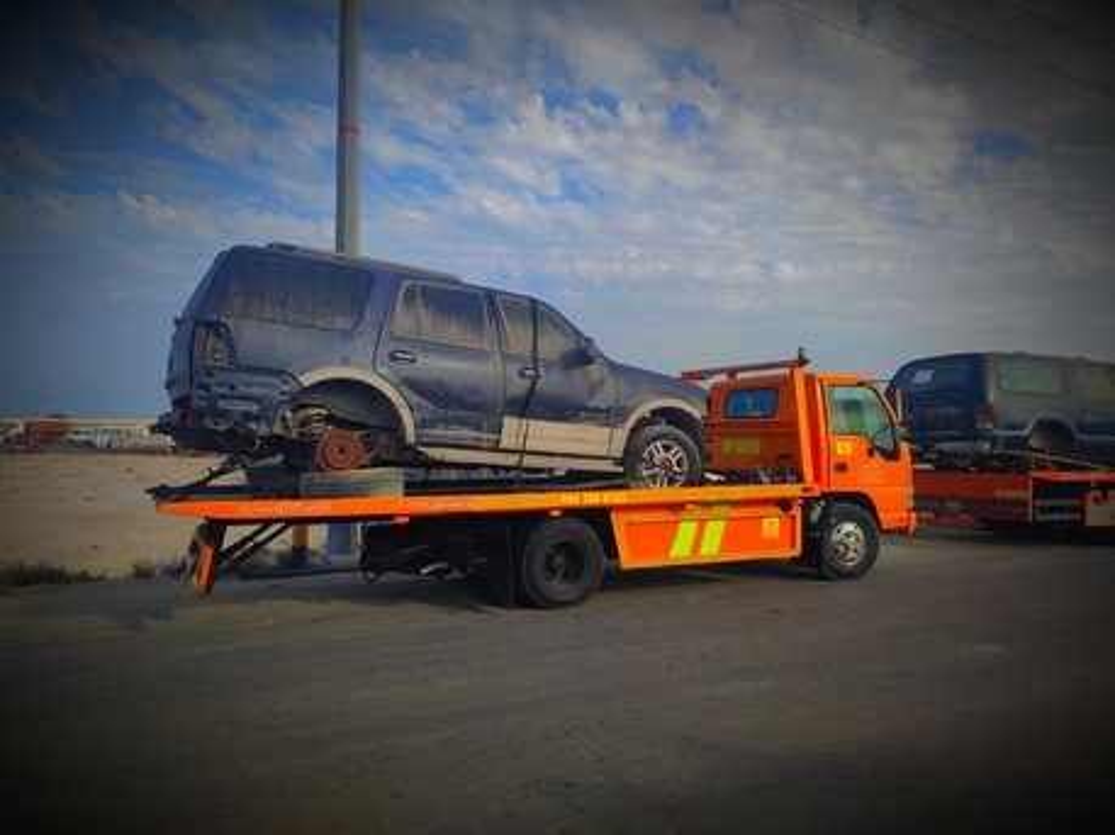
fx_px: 805
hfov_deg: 69.4
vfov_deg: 54.8
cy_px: 418
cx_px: 558
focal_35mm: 25
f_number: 1.79
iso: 50
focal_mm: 4.7
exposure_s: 1/429
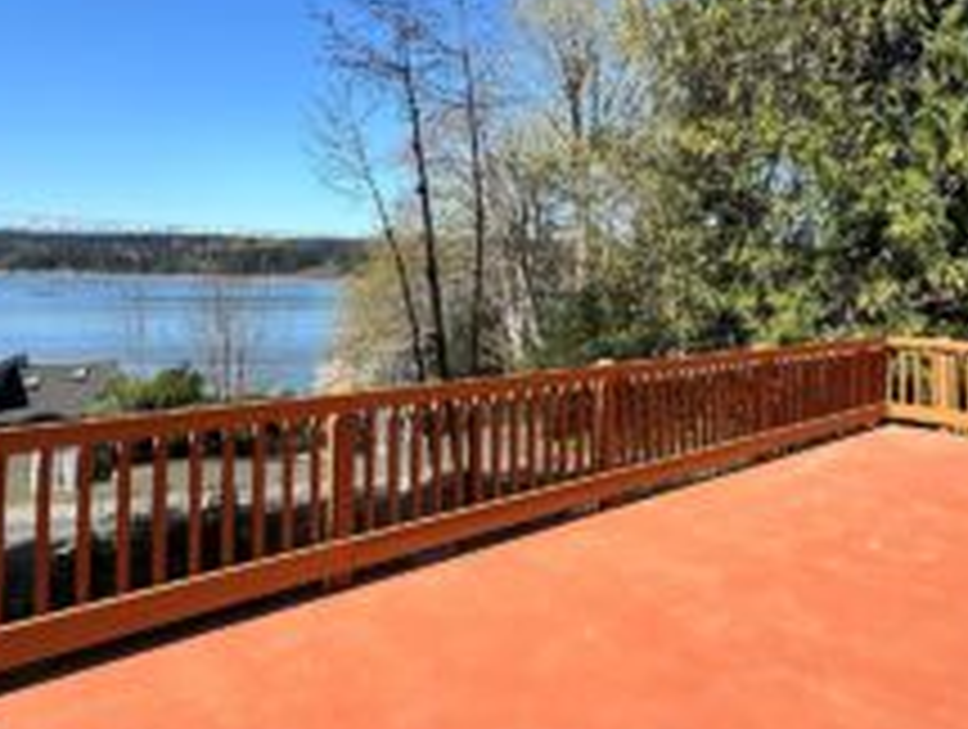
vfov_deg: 52.3
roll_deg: -0.7
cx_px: 477
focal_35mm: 26
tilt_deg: +1.6
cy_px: 252
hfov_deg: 67.2
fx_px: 728
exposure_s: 1/1233
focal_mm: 2.22
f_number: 2.2
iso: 50
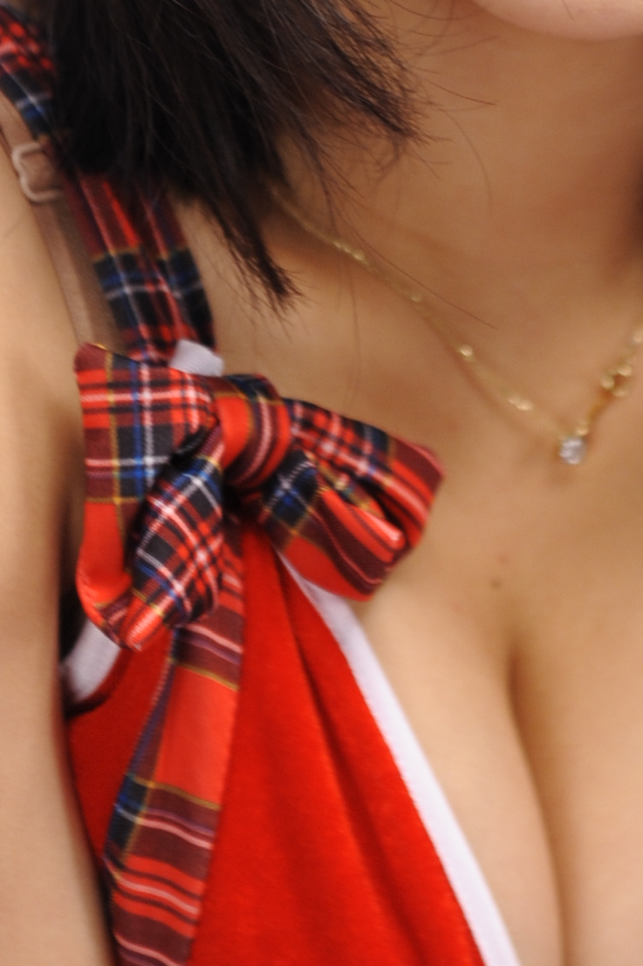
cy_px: -173
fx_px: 7218
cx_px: 448
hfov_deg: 5.1
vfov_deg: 7.6
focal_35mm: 269
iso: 400
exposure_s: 1/125
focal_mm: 70
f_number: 3.5
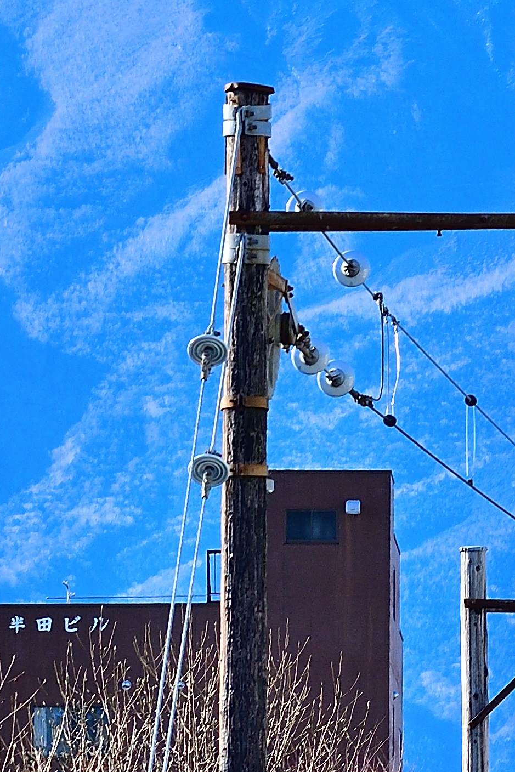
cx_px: 382
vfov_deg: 3.5
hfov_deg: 2.3
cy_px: 622
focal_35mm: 593
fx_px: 12721
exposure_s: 1/400
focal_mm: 100
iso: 280
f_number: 8
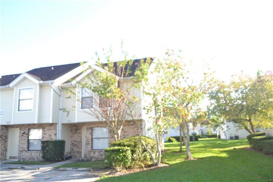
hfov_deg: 67.4
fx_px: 205
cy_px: 91
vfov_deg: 47.9
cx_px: 136
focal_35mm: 27
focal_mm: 18
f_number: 4.5
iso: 200
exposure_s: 1/200
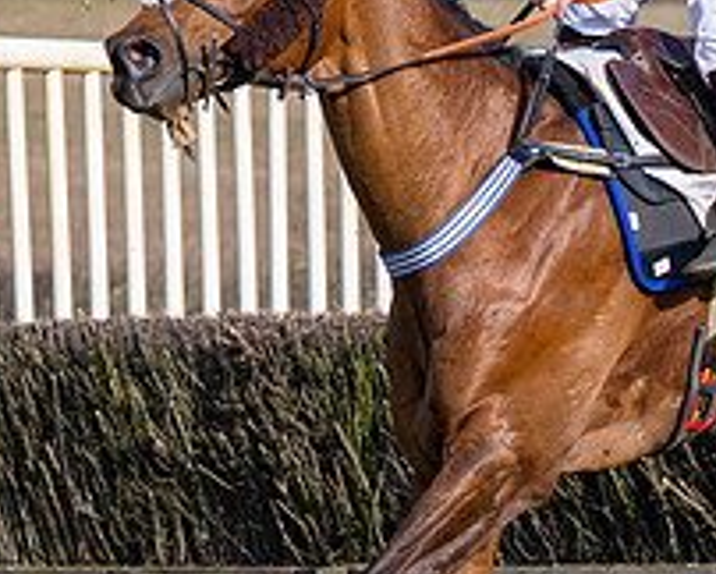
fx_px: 8527
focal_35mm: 402
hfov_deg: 4.8
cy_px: 369
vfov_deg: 3.9
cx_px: 661
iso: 160
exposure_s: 1/2500
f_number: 4
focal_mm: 81
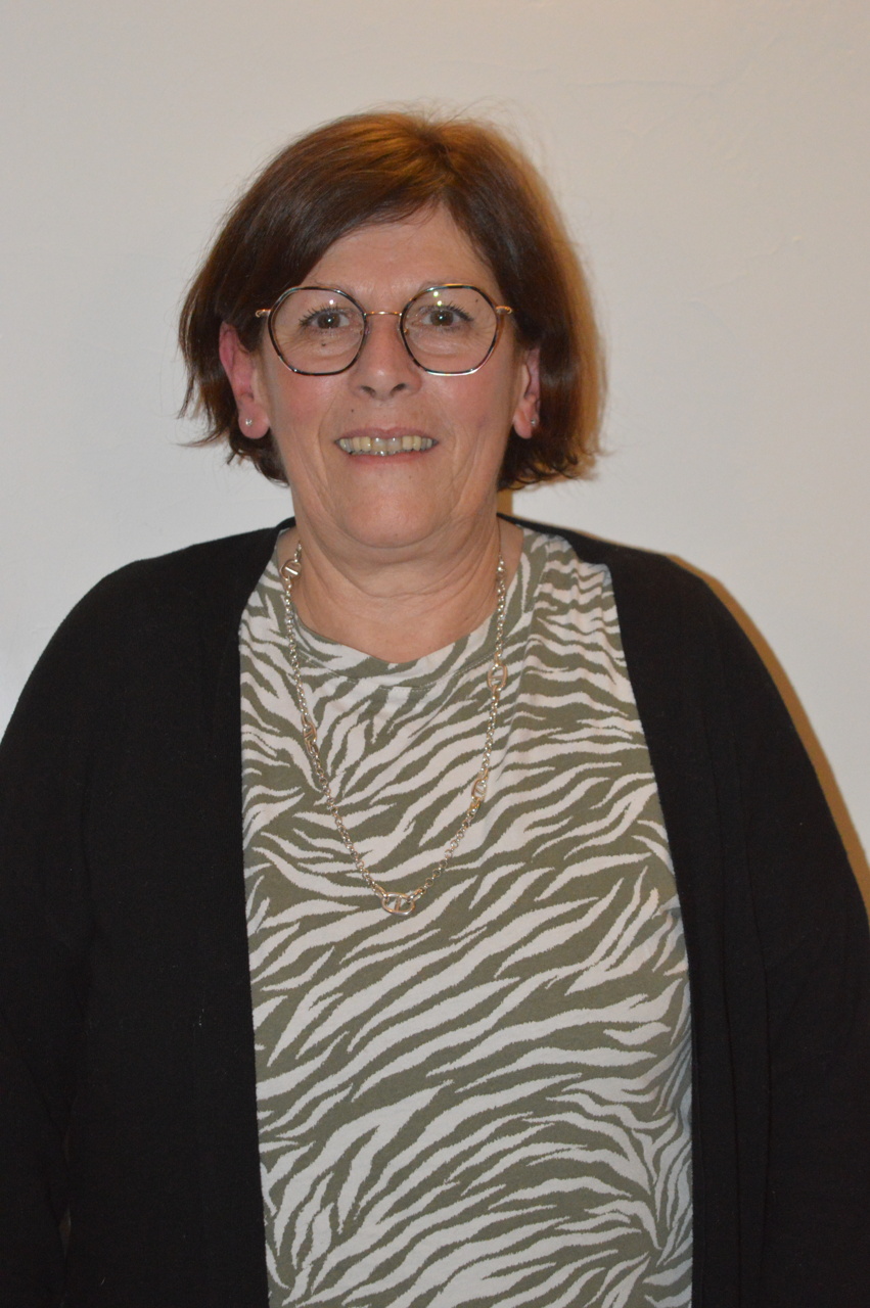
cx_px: 435
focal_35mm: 82
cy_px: 654
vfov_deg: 24.6
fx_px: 2996
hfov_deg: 16.5
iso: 3200
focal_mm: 55
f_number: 5.6
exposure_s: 1/60
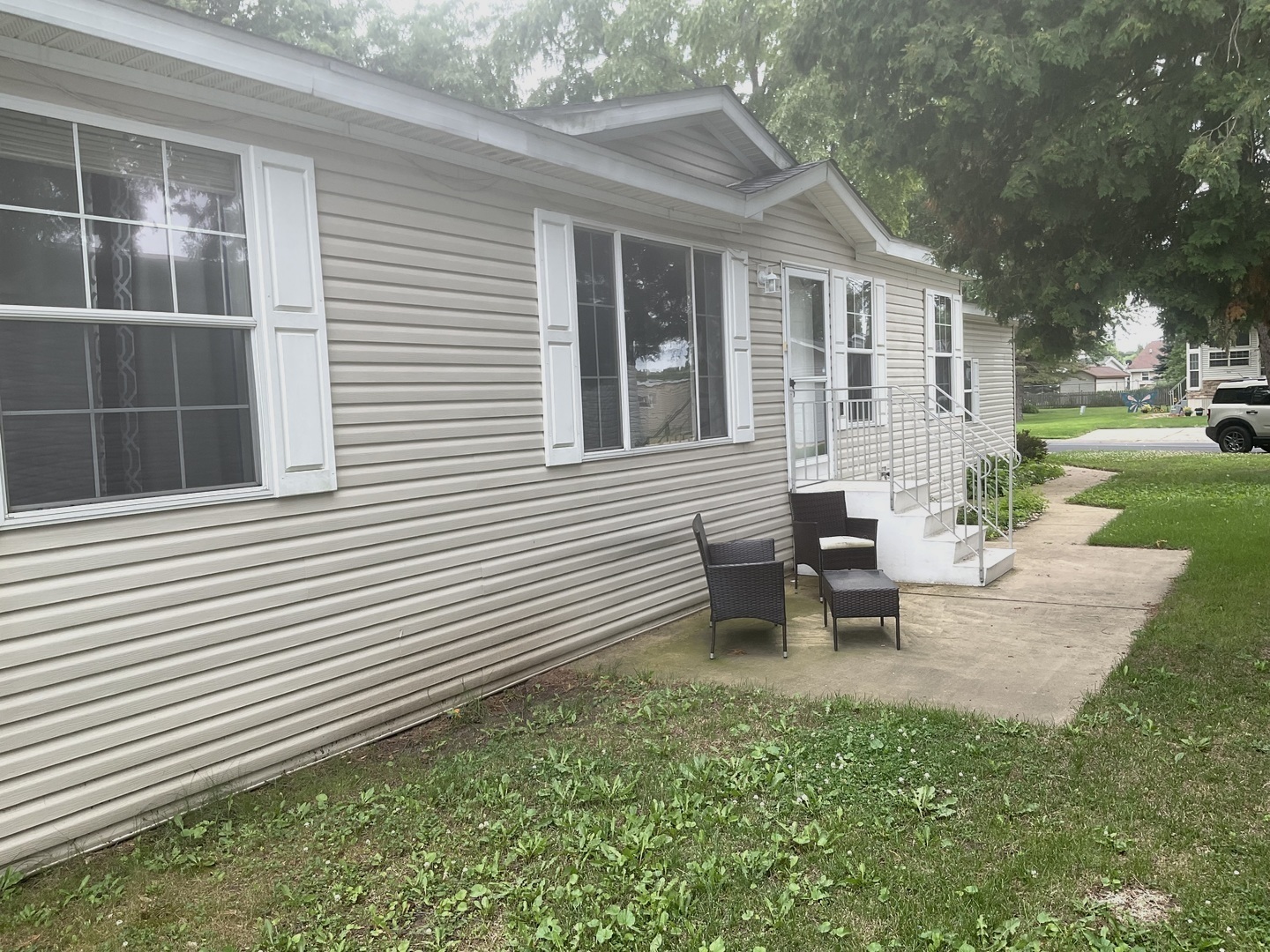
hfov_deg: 61.7
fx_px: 1064
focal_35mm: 29
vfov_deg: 48.2
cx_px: 635
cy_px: 476
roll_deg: +2.3
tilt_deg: -5.7
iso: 16
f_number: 1.8
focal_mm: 3
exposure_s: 1/325
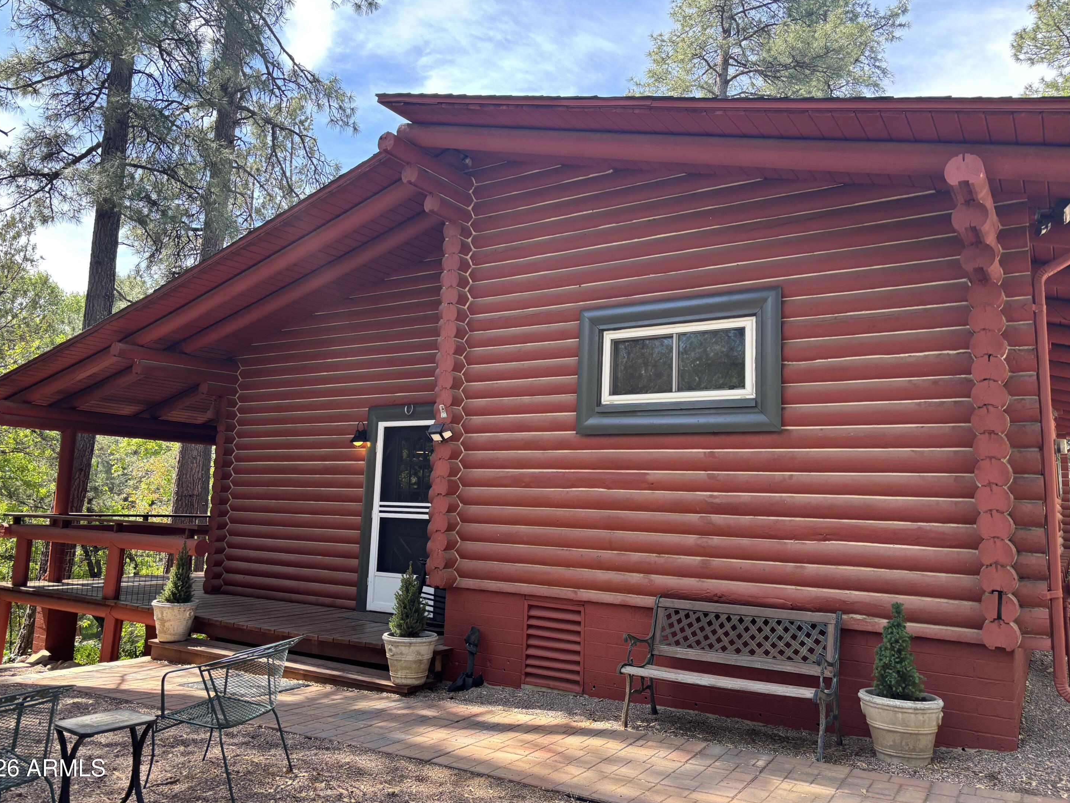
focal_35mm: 27
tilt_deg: +8.7
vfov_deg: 51.4
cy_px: 389
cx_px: 521
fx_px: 835
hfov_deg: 65.3
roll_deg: -2.4
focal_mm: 5.96
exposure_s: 1/236
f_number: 1.6
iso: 50
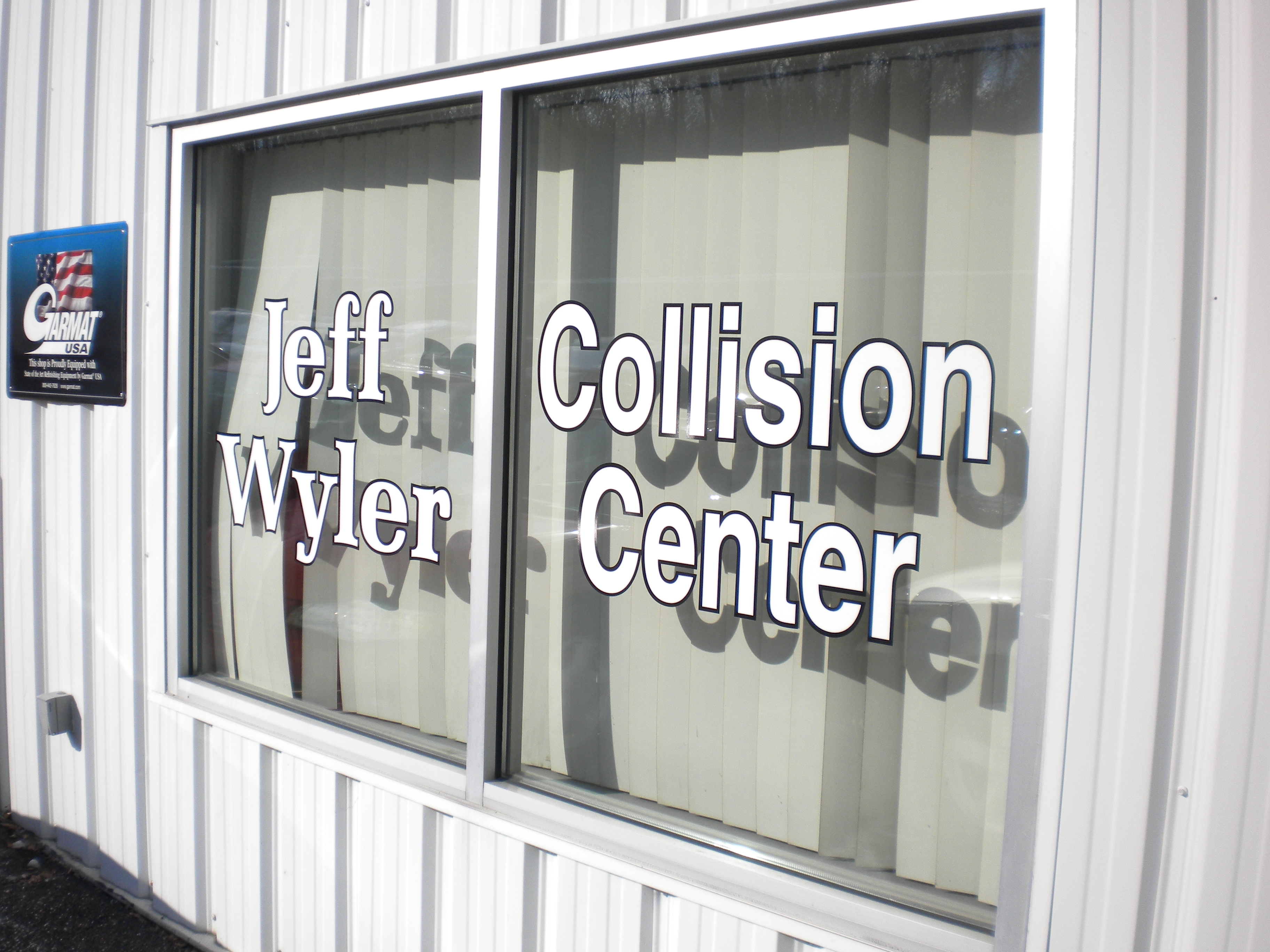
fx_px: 1284
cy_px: 476
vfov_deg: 40.7
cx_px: 635
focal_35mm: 35
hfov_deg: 52.6
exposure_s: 1/1000
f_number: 4.6
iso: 80
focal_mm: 6.3
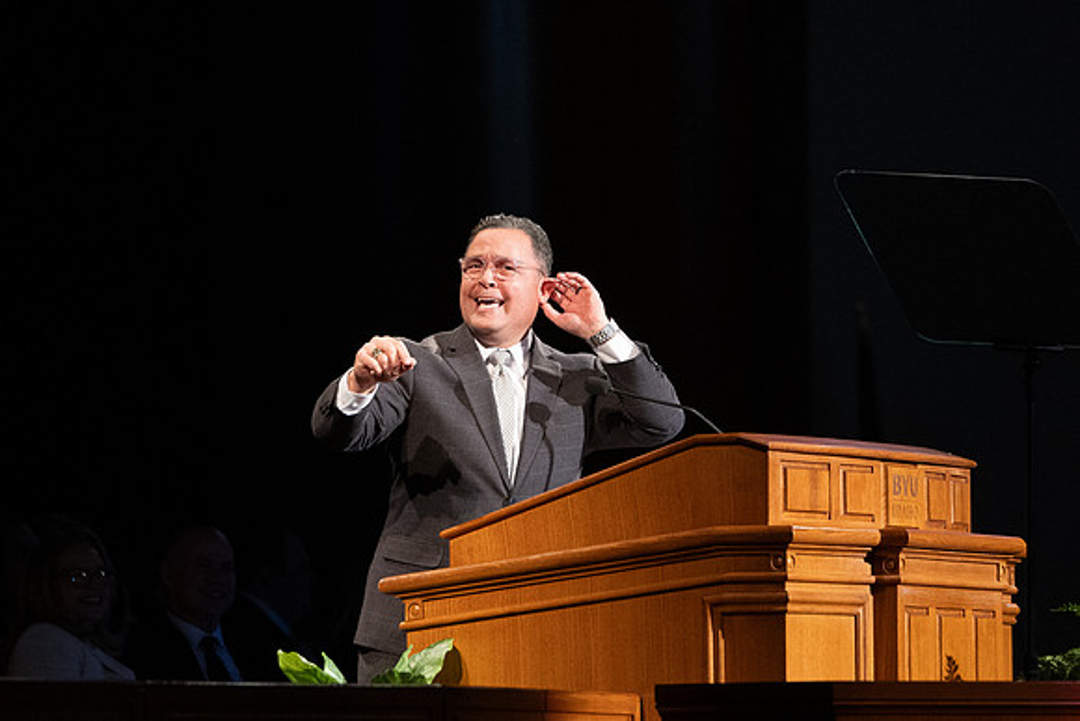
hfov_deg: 6.2
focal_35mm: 332
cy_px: 294
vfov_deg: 4.1
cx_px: 504
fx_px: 9956
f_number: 3.5
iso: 3200
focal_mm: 180
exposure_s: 1/250
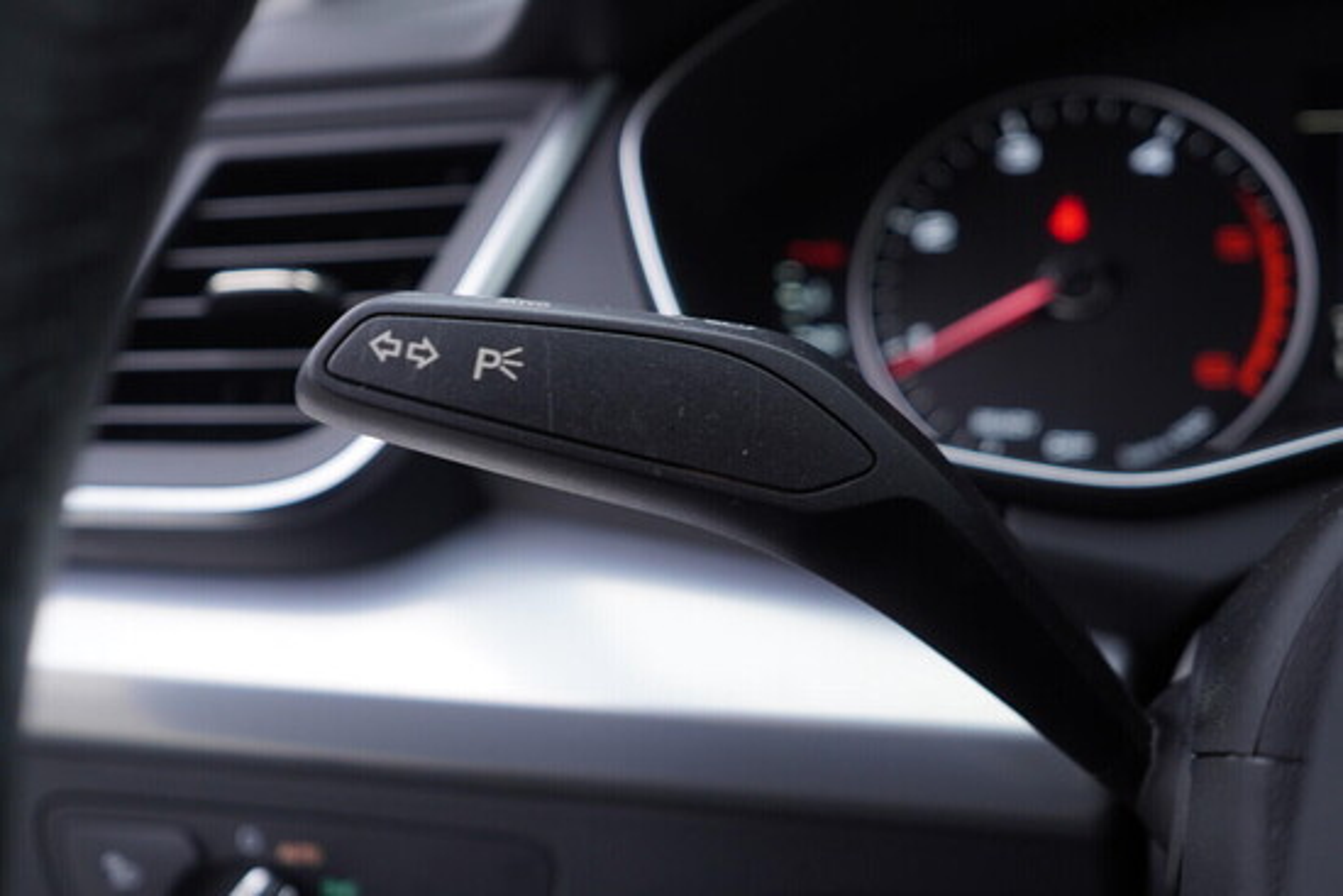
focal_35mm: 36
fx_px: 1343
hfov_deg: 53.1
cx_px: 672
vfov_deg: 36.9
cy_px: 448
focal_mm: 24
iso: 125
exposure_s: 1/40
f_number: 2.8
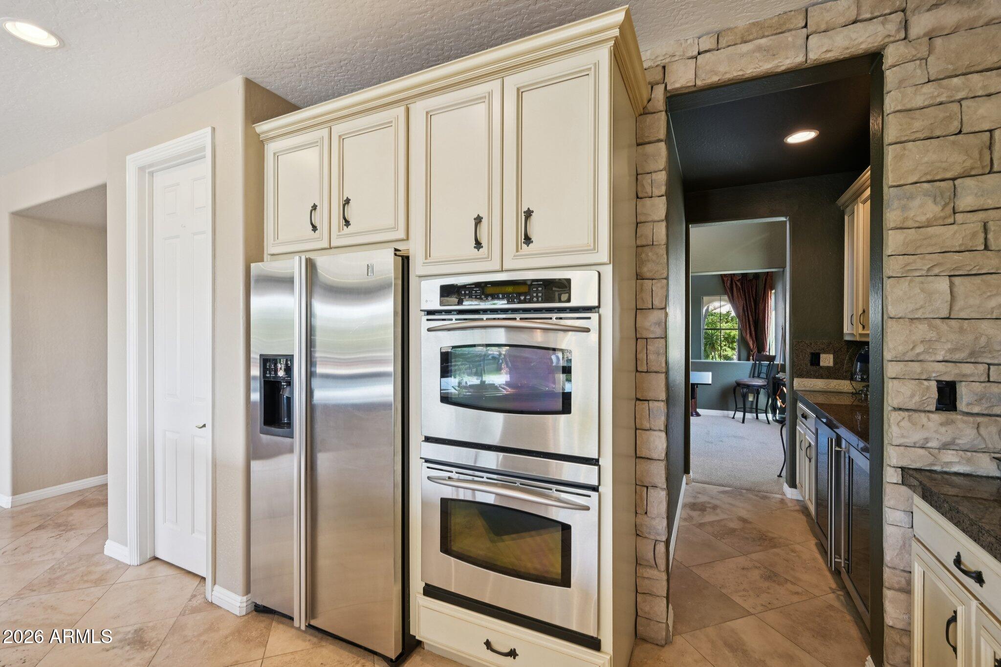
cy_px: 334
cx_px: 500
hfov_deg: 98.5
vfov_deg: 75.5
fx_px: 431
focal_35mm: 16
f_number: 8
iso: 500
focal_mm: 15.5
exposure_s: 1/30
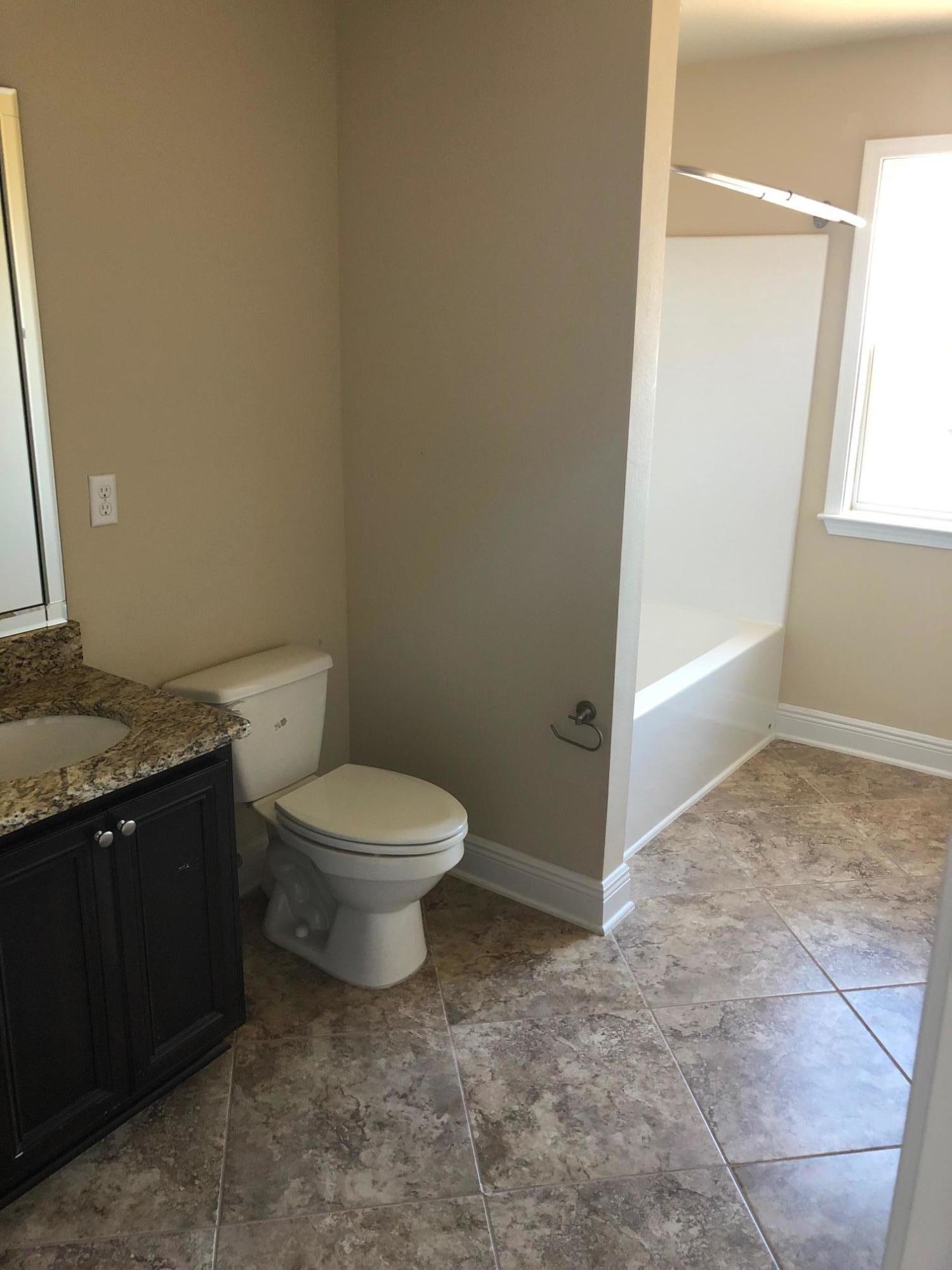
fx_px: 1027
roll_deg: -1.9
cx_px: 476
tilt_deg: -18.4
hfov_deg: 49.7
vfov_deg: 63.4
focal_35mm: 28
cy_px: 635
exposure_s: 1/15
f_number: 1.8
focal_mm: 3.99
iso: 64
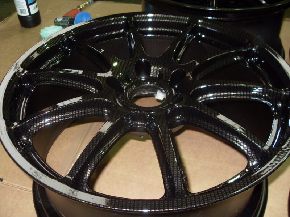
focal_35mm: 35
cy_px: 108
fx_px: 293
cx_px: 145
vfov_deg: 40.7
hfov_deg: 52.6
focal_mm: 6.3
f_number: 2.8
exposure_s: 1/45
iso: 100
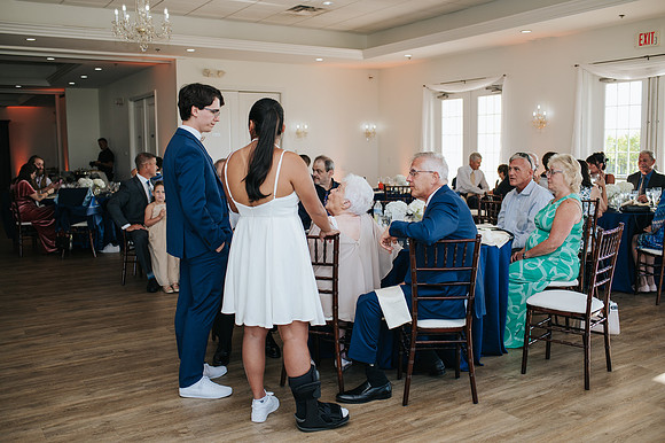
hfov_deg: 54.5
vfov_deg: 37.8
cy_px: 222
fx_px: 646
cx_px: 332
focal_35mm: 35
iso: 400
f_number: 3.2
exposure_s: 1/200
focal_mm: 35
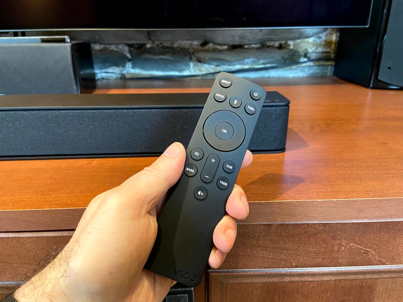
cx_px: 202
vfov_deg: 53.1
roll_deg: +1.1
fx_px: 303
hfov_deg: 67.3
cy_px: 151
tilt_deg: -21.7
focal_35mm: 26
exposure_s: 1/40
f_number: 1.8
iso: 400
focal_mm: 4.25
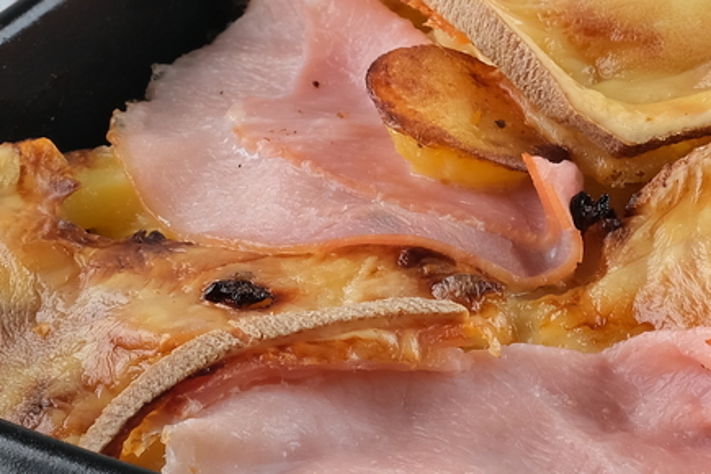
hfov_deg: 6.3
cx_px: 822
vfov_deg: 4.3
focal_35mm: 323
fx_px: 6379
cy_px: 106
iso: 200
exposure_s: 1/30
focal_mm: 60
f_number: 11
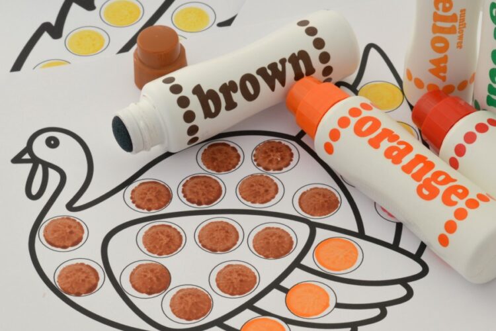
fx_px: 1033
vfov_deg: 18.2
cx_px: 248
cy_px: 166
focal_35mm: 75
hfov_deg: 27.0
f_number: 11
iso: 200
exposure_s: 1/320
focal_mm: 50
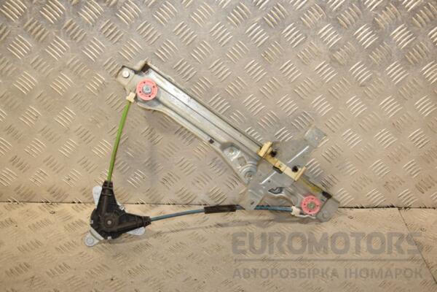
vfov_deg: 28.1
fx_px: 583
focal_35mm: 48
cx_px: 218
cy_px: 146
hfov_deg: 41.1
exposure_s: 1/200
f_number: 6.3
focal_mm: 32
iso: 800
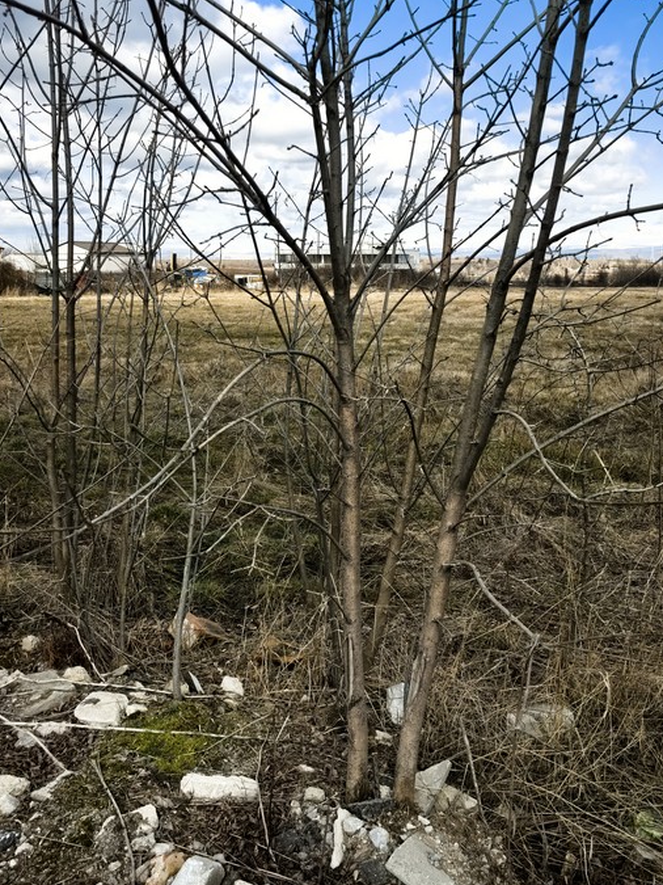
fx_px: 817
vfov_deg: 56.6
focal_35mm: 32
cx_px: 362
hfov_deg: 44.1
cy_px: 372
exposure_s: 1/1443
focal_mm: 6.98
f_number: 2
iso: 50
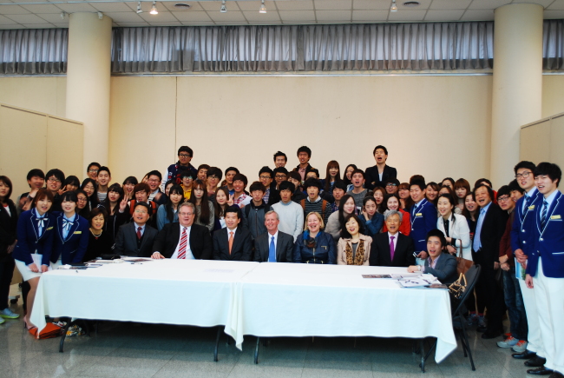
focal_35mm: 36
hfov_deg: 53.1
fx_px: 565
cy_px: 189
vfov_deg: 37.0
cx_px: 282
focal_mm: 24
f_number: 6.3
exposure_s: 1/8
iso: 100
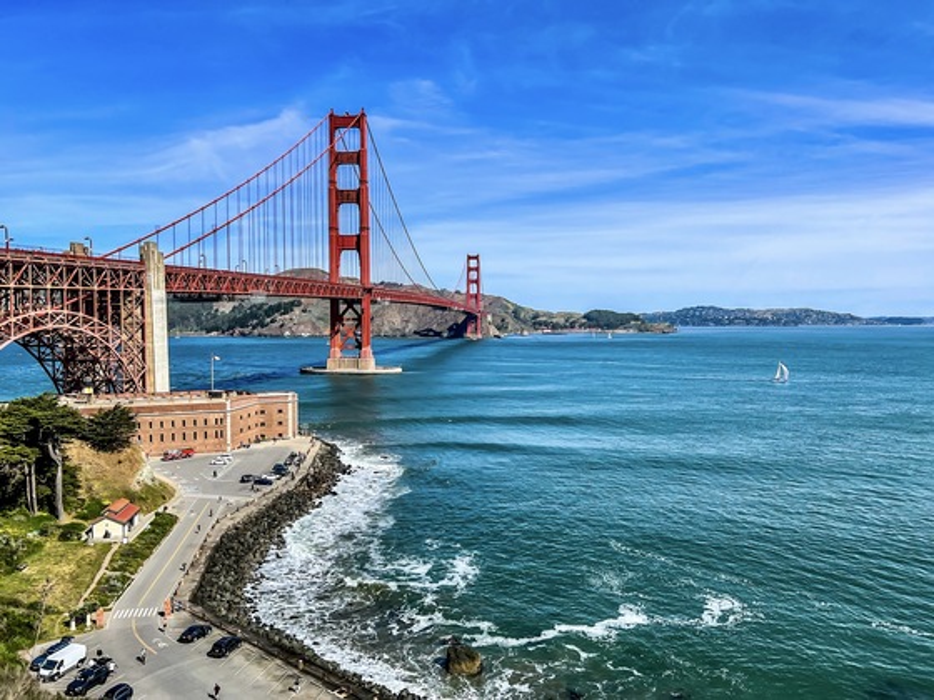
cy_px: 350
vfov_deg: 53.1
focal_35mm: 26
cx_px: 467
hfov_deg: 67.3
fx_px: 702
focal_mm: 5.7
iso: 50
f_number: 1.5
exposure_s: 1/5882
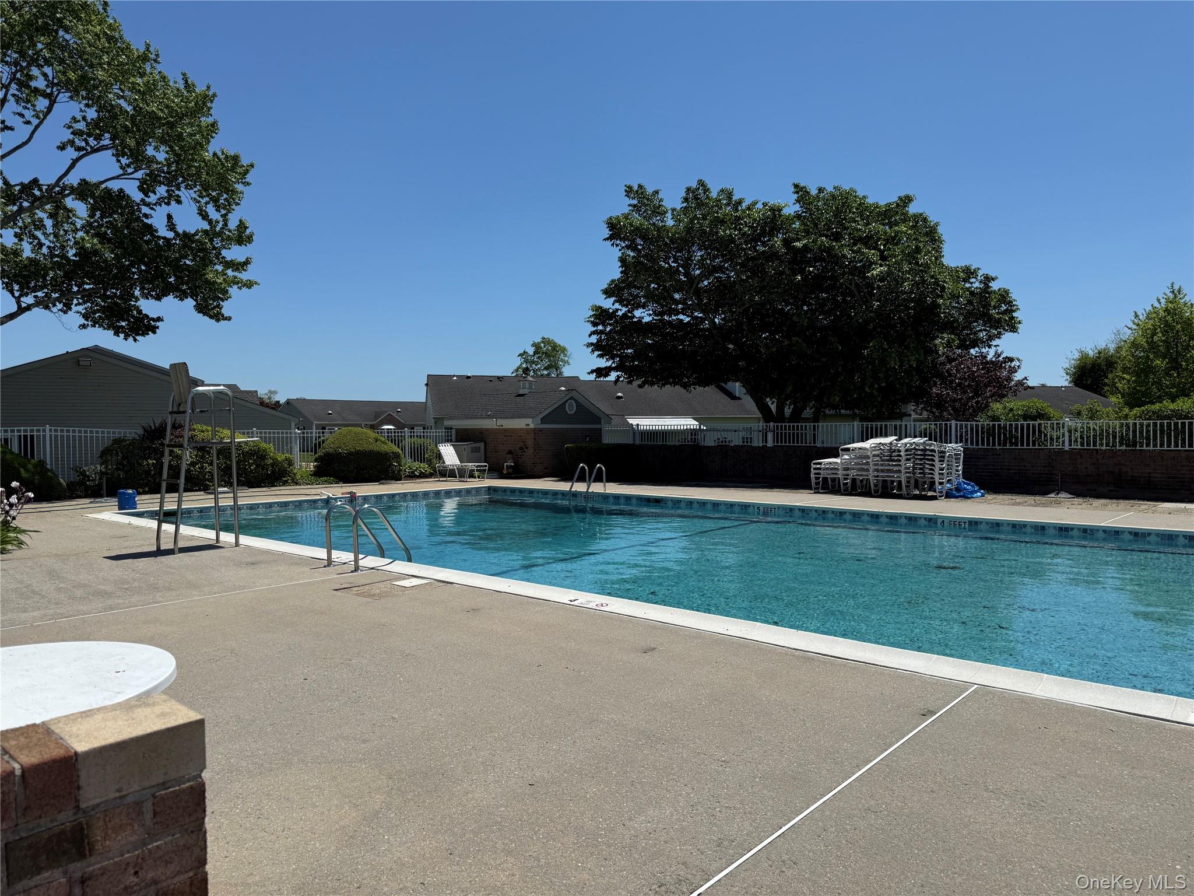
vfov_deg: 56.8
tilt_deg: -2.1
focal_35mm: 24
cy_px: 448
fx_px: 828
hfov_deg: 71.6
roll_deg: -1.2
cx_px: 597
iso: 80
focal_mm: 6.76
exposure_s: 1/8130
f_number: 1.78
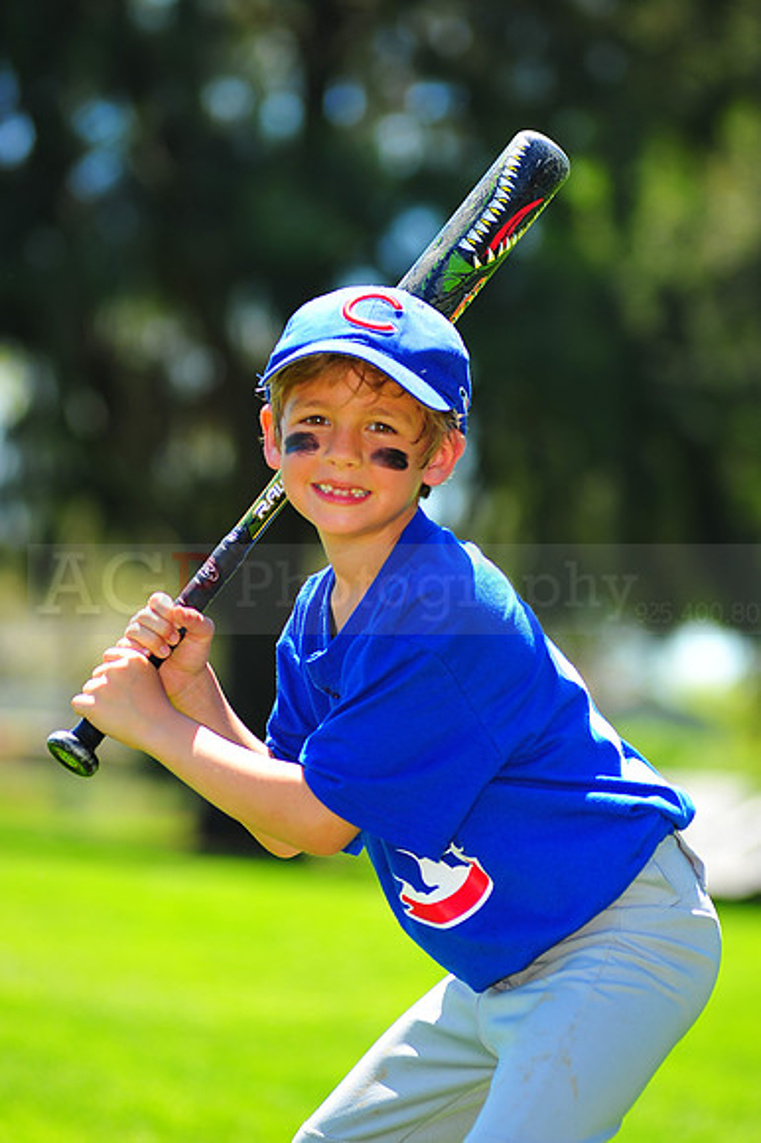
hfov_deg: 7.6
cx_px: 380
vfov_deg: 11.4
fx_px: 5714
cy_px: 572
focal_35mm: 180
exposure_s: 1/400
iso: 200
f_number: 5
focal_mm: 180
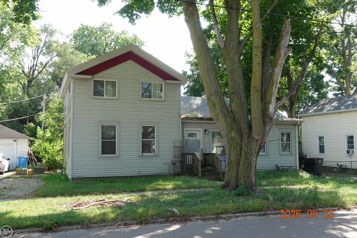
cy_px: 119
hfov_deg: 54.4
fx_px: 347
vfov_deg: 37.9
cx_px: 178
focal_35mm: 35
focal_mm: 13.4
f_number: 5.6
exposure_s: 1/80
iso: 125
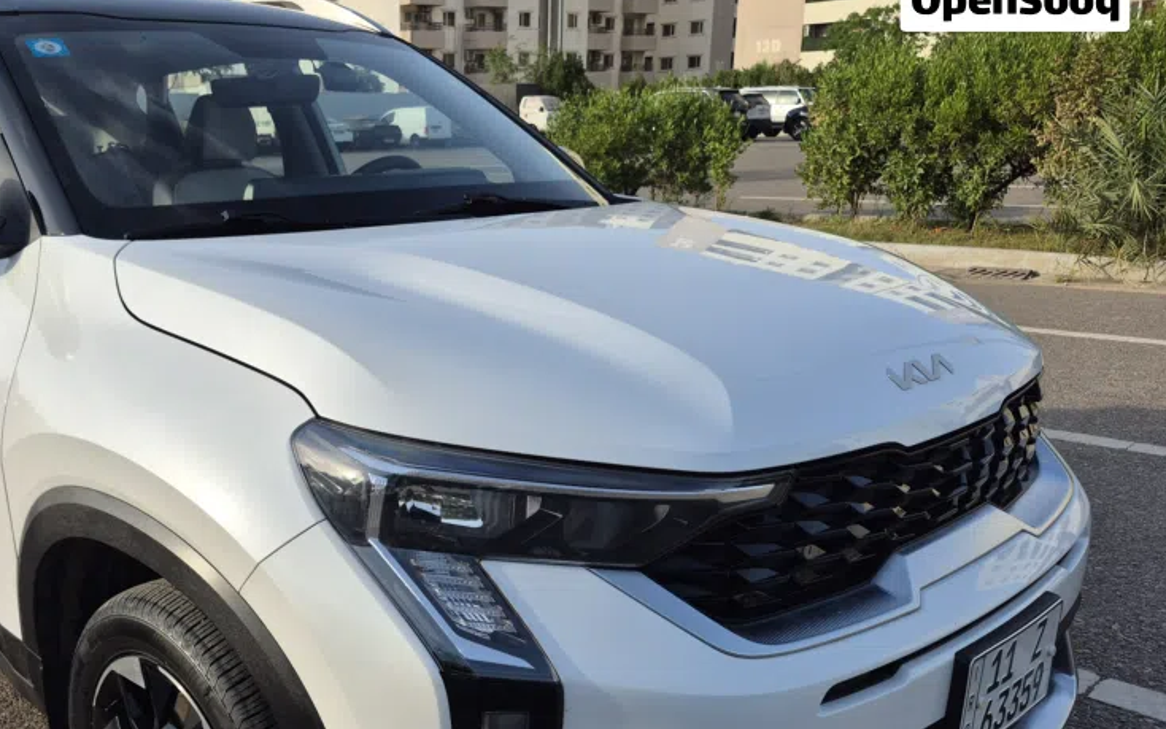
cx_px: 356
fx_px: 1081
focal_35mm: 34
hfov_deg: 55.1
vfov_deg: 36.9
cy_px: 489
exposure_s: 1/1200
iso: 25
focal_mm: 5.4
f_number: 1.8
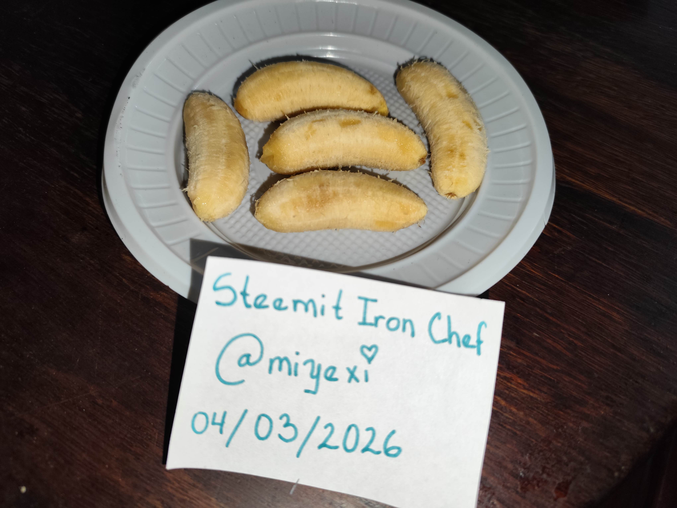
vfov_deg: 58.9
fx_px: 450
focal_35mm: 23
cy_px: 254
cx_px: 338
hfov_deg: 73.9
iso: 500
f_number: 1.65
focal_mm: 6.14
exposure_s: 1/100
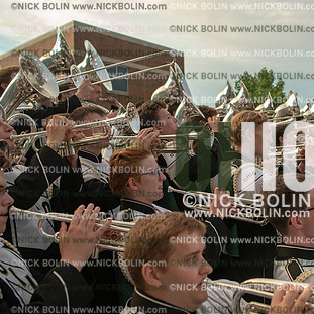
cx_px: 246
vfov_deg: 43.8
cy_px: 170
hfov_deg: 42.1
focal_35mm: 38
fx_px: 390
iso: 800
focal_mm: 24
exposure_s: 1/500
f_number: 3.2
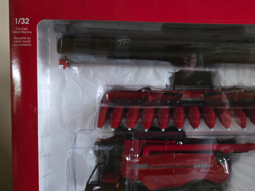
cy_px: 113
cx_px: 184
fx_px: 280
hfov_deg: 47.5
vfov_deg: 37.6
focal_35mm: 38
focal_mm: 5.4
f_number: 1.8
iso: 1250
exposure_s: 1/24
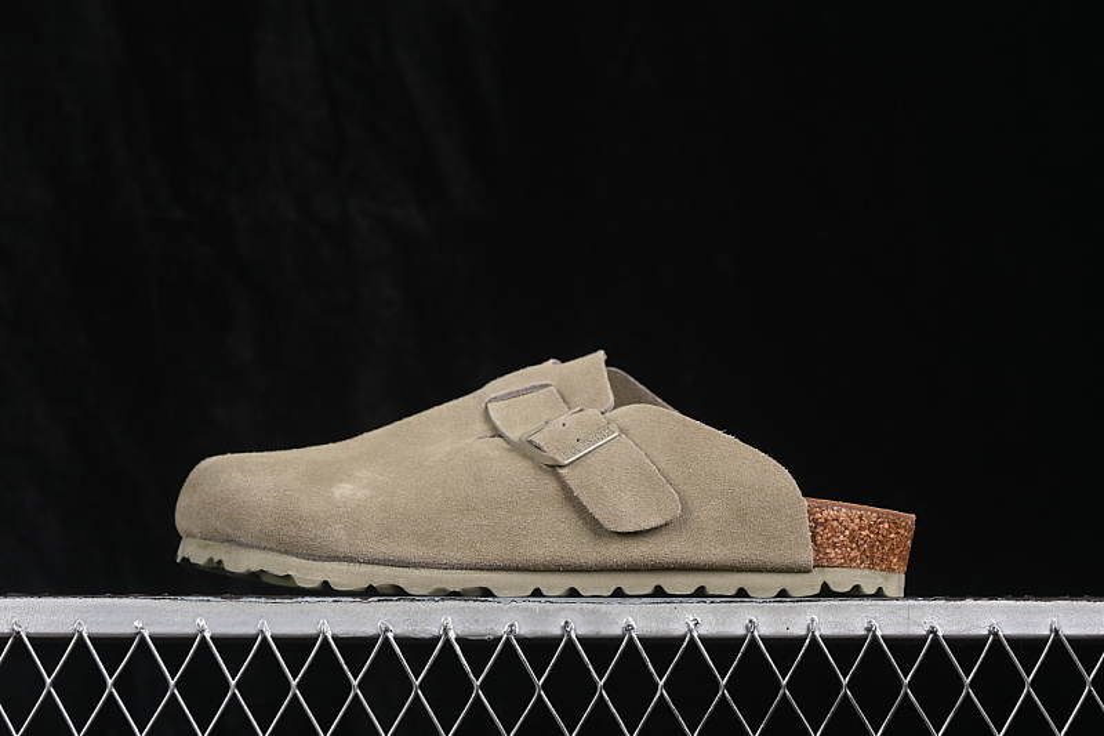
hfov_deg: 27.0
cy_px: 368
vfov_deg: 18.2
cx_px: 552
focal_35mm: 75
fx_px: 2299
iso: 160
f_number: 7.1
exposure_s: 1/80
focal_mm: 50
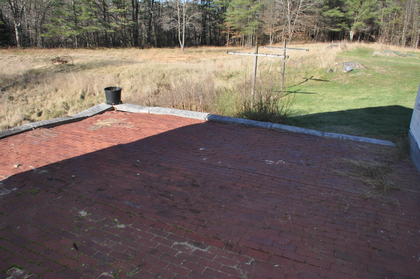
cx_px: 210
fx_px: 315
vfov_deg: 47.8
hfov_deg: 67.4
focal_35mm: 27
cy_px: 140
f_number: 16
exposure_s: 1/200
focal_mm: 18
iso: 800
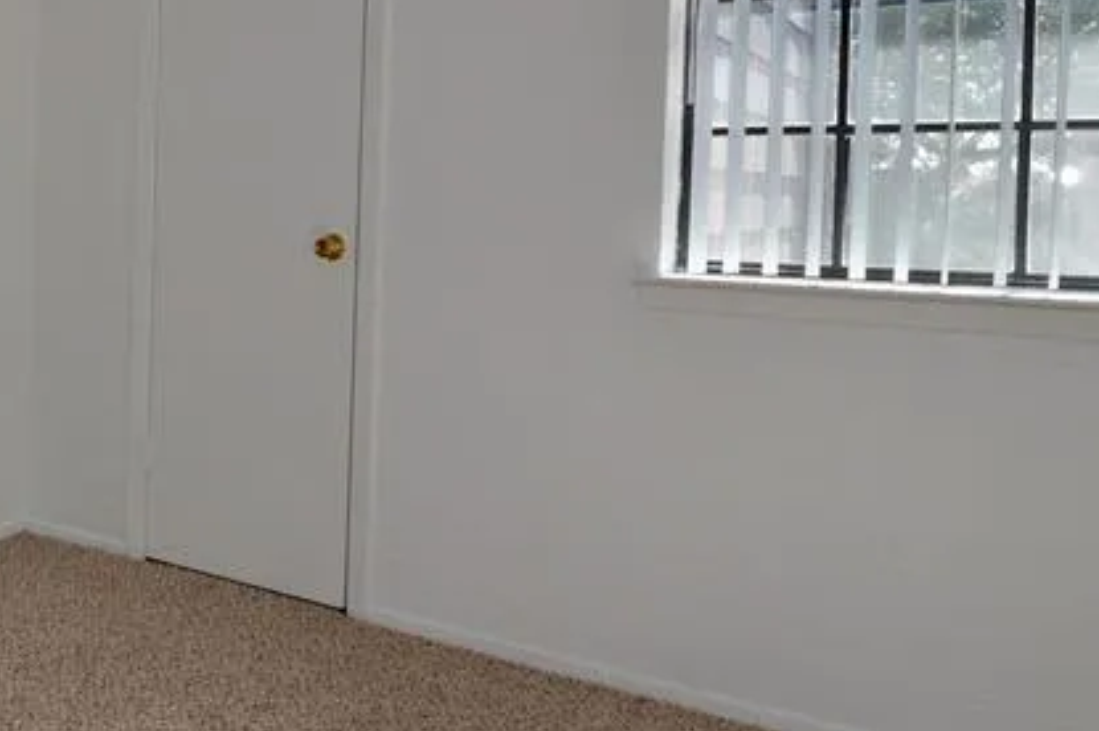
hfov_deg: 45.7
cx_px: 61
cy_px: 215
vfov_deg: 35.3
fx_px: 1129
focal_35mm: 37
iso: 200
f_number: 7.1
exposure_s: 1/200
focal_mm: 10
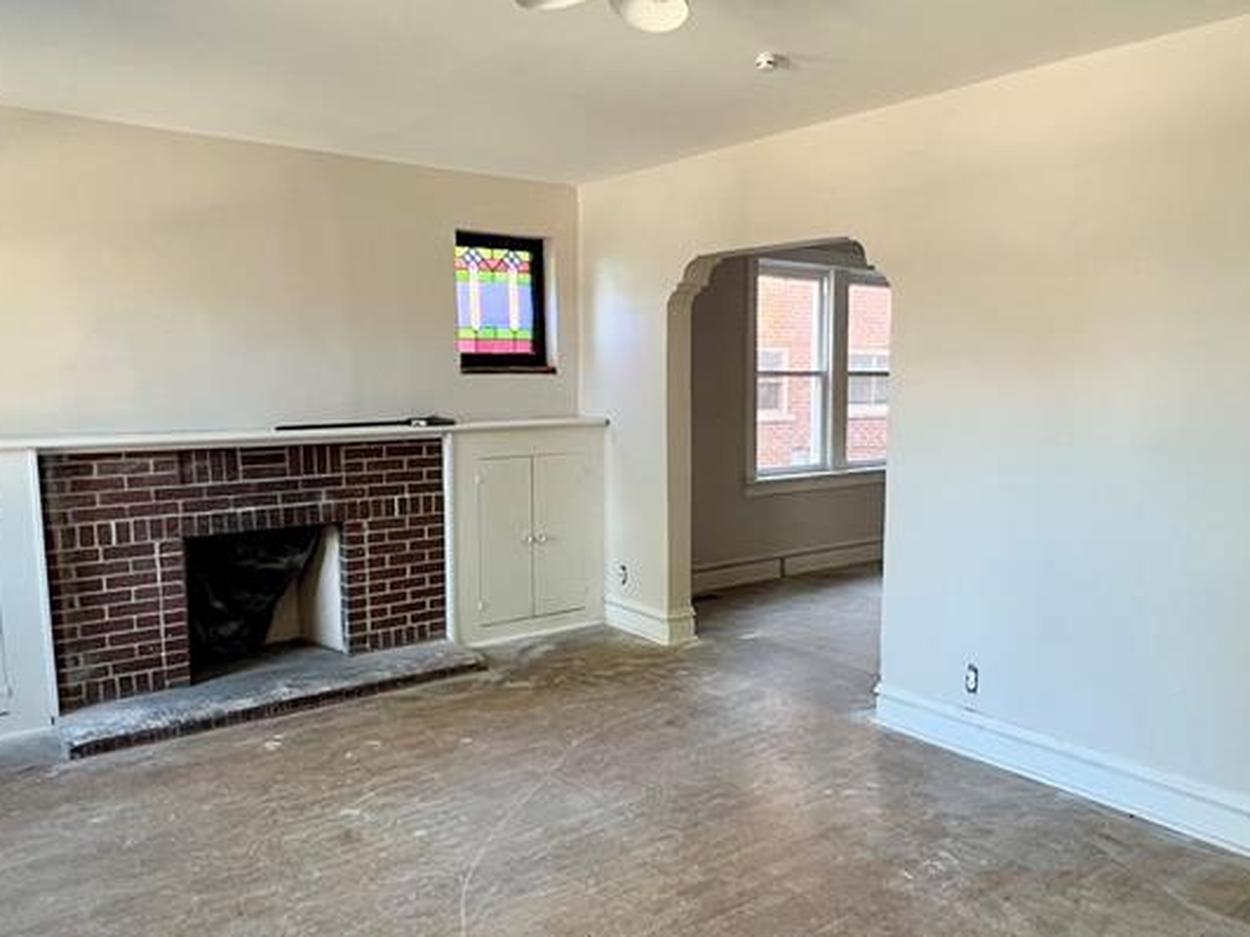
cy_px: 484
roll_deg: +0.1
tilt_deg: -7.1
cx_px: 679
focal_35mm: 25
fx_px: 903
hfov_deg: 69.3
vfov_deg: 54.9
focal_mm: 1.57
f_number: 1.8
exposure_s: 1/85
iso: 250
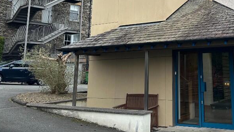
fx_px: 279
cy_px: 8
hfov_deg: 43.5
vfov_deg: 25.5
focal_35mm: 45
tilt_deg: +12.0
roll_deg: +1.0
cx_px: 184
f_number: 1.78
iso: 80
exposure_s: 1/529
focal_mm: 6.86
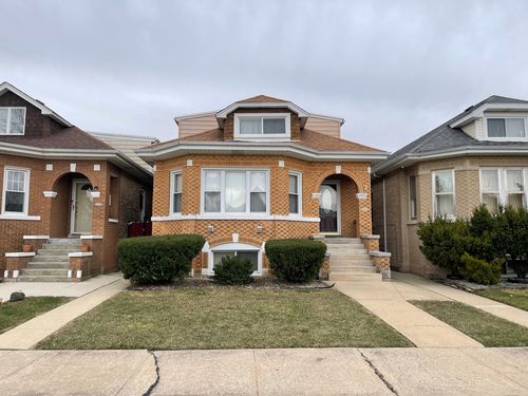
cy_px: 198
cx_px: 264
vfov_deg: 53.1
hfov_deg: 67.3
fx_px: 397
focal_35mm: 26
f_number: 1.6
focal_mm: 5.1
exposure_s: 1/635
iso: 32
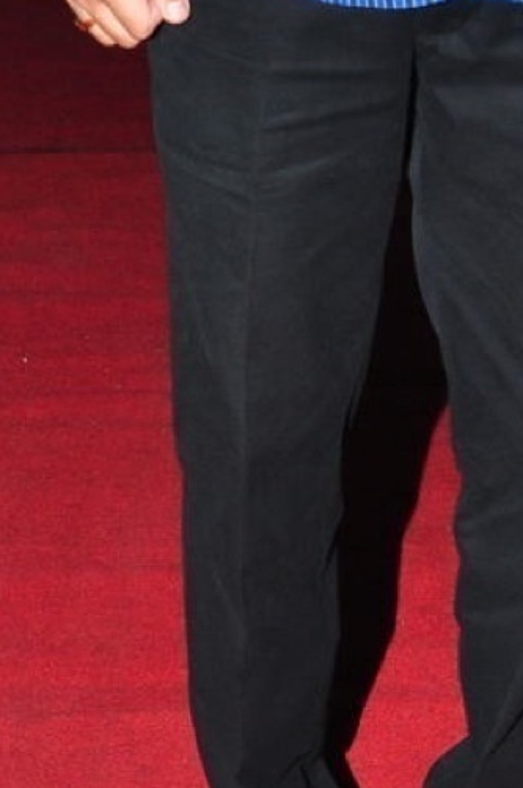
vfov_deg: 16.3
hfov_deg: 11.0
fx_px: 2688
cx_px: 540
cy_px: -31
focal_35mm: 123
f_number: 9
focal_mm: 21
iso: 500
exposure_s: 1/125
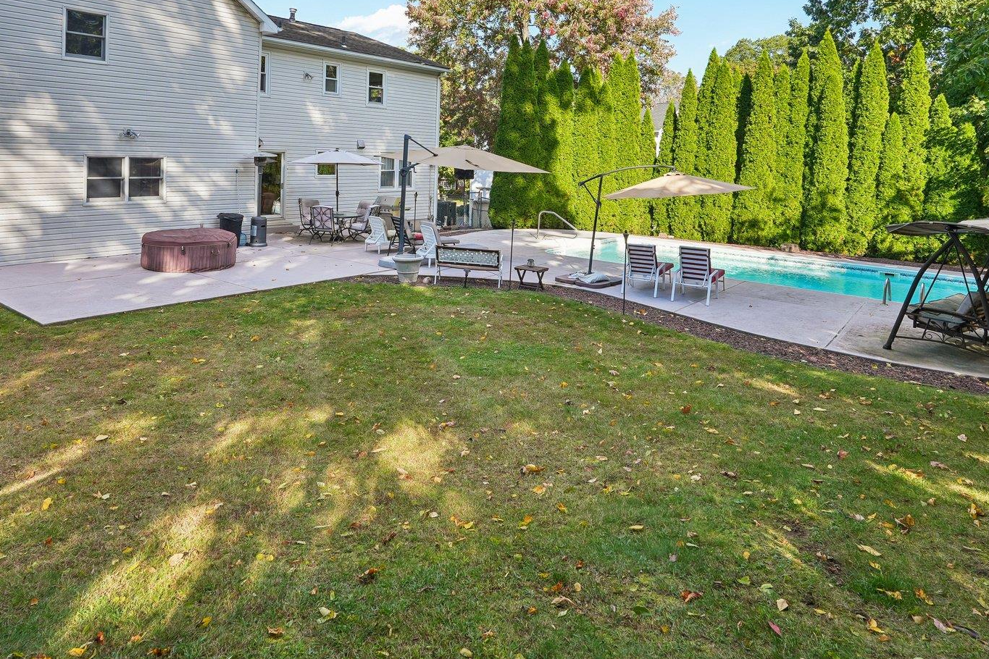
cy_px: 166
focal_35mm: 24
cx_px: 463
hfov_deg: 73.7
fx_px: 659
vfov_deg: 50.9
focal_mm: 16
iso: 100
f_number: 8
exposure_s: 1/100
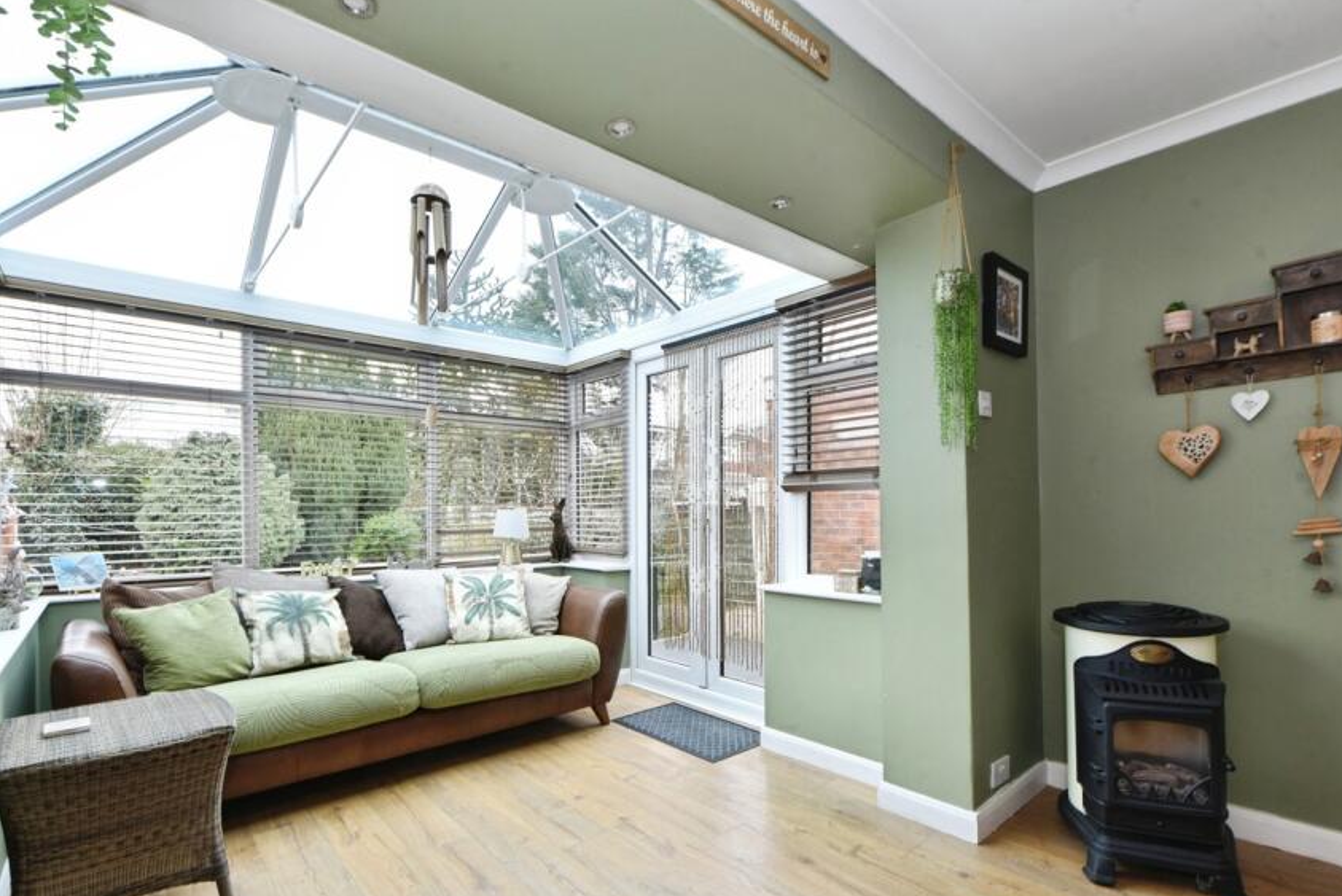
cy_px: 538
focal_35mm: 17
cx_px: 635
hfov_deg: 93.2
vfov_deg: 69.8
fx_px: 634
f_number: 11
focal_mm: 14
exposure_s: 1/40
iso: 500
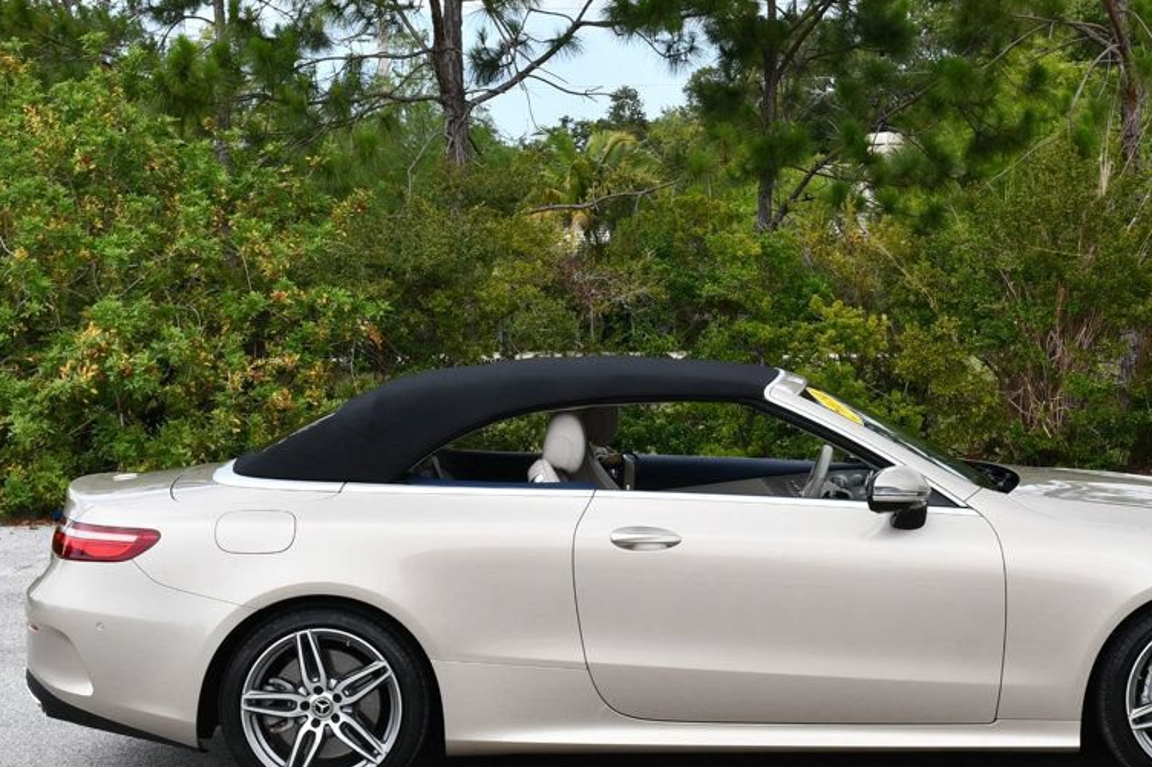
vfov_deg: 17.3
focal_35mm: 79
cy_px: 375
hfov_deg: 25.6
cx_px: 720
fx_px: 2527
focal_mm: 29
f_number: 8
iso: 180
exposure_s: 1/250
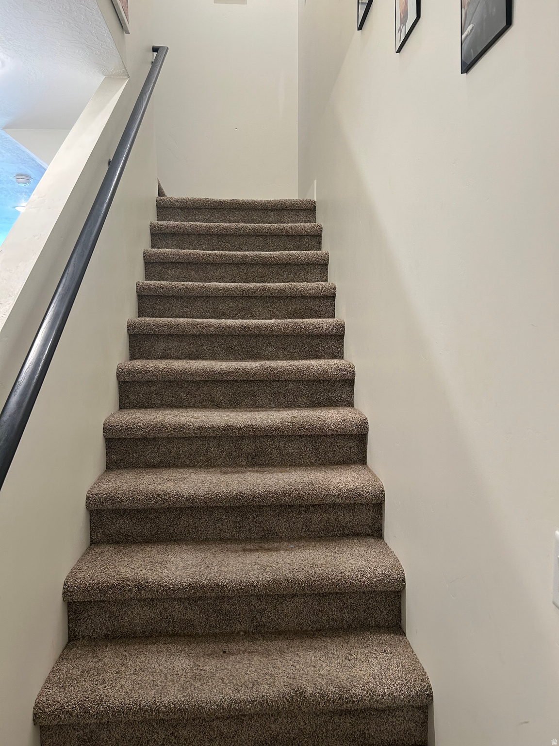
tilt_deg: -4.0
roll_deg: +0.3
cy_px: 373
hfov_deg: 53.1
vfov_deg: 67.3
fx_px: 560
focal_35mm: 26
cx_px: 280
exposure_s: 1/60
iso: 160
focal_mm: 5.7
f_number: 1.5
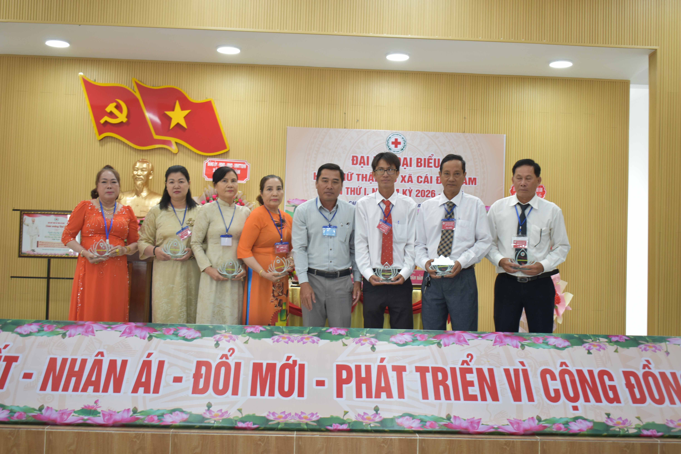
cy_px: 227
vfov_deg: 30.8
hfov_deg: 45.0
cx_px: 340
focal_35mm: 44
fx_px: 823
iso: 400
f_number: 4.2
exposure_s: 1/30
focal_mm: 29
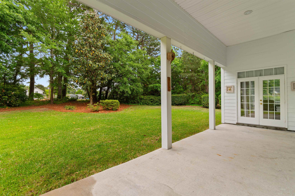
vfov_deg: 77.3
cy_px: 98
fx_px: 123
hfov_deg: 100.4
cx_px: 148
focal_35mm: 15
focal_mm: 10
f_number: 5
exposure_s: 1/125
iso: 100
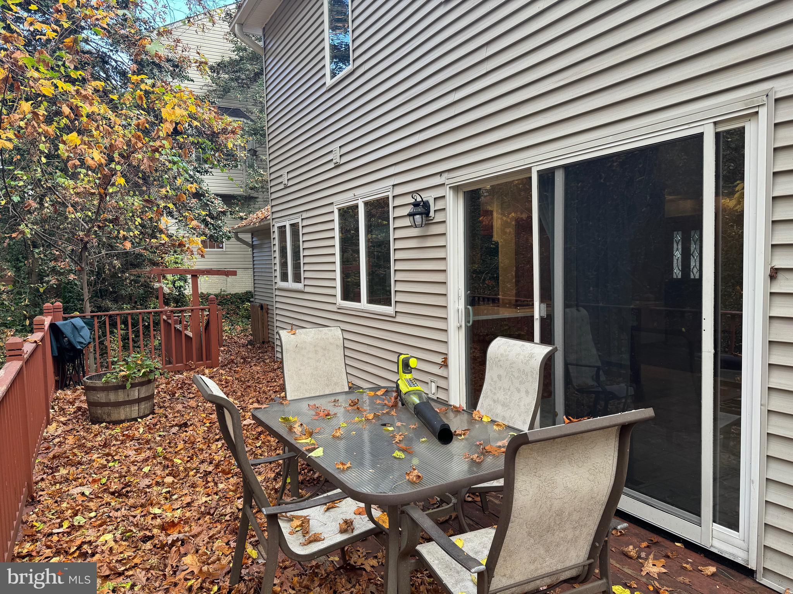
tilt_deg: -4.1
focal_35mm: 24
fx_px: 550
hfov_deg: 71.6
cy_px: 297
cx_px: 396
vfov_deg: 56.8
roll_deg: +1.1
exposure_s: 1/121
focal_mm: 6.76
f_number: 1.78
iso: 80
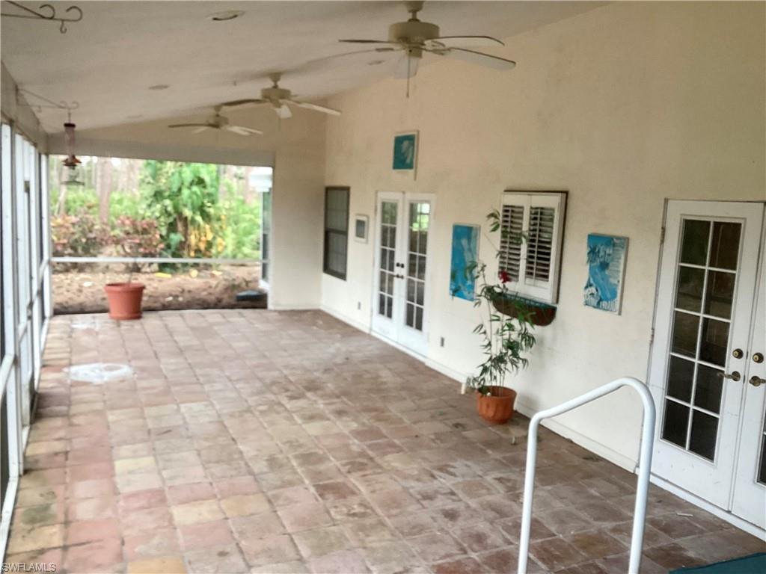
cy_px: 287
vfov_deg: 45.4
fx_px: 686
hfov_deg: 58.4
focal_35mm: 31
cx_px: 383
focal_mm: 3.3
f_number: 2.4
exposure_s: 1/60
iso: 125
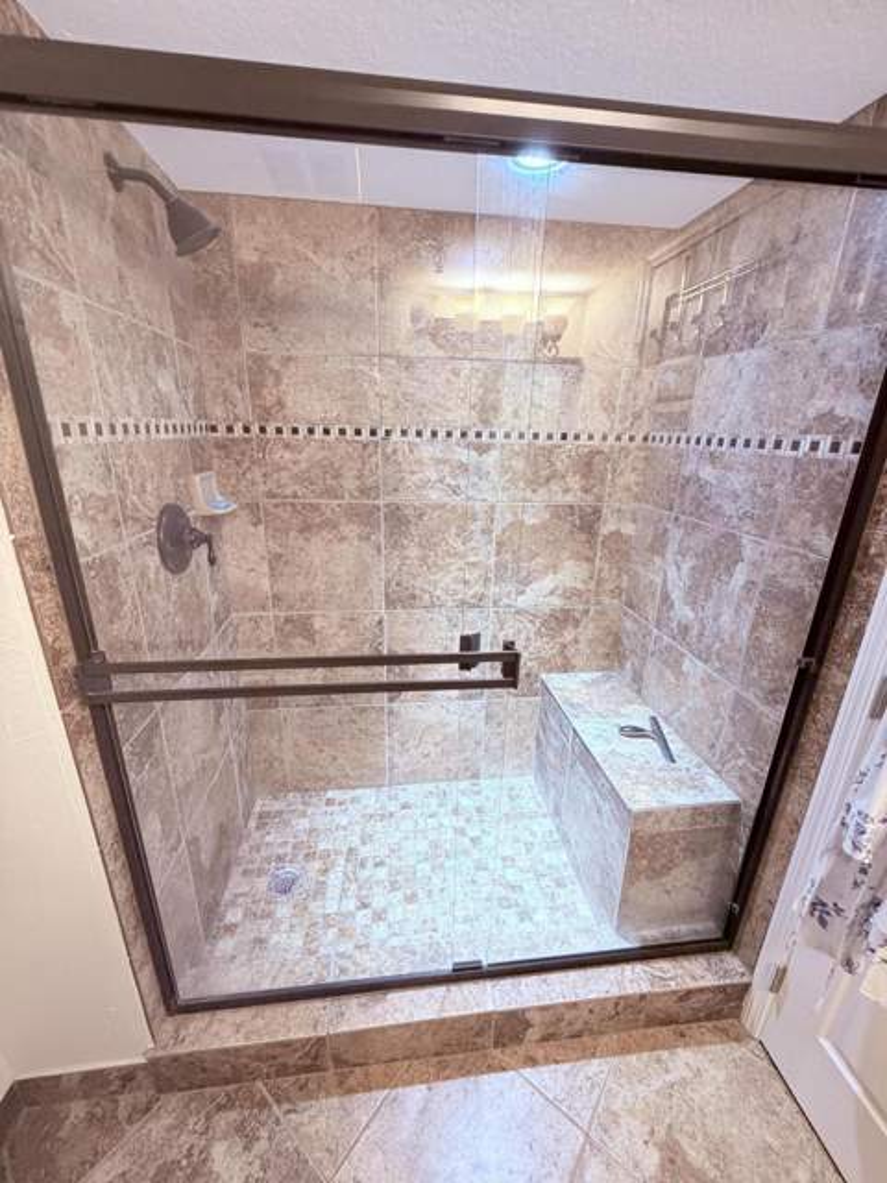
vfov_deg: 102.1
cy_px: 592
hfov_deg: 85.7
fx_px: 478
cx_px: 444
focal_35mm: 14
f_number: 2.2
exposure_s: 1/60
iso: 320
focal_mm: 2.22
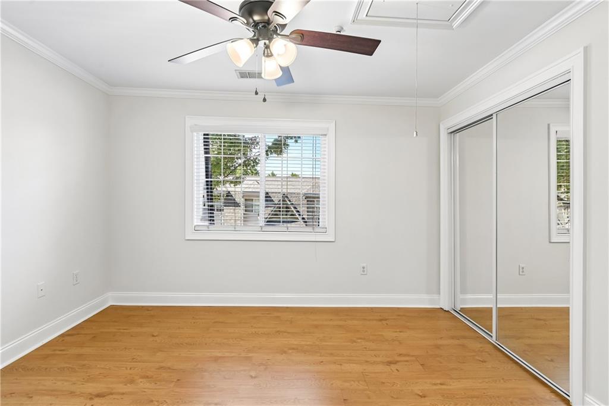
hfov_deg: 96.8
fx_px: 271
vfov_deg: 73.7
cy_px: 203
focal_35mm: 16
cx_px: 304
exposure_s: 1/30
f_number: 8
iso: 200
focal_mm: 16
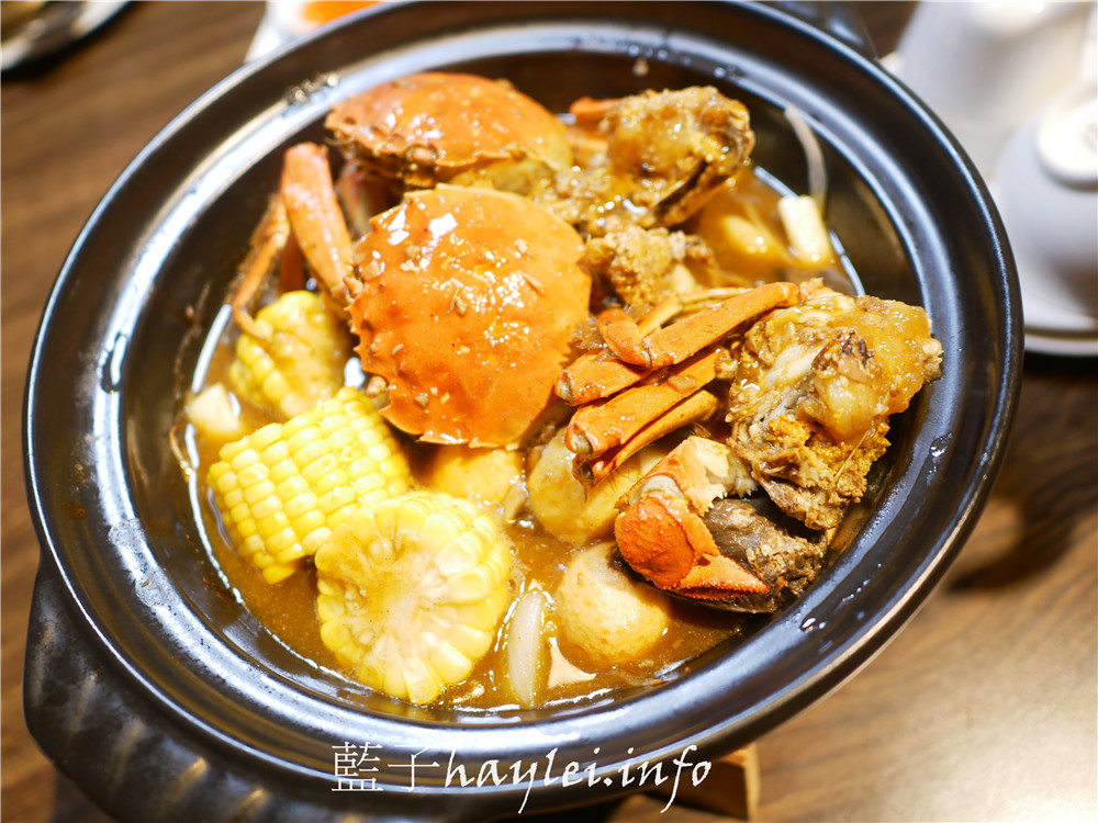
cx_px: 549
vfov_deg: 46.8
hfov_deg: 60.0
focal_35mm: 30
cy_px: 412
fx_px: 952
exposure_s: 1/60
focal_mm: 15
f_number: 1.7
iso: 320
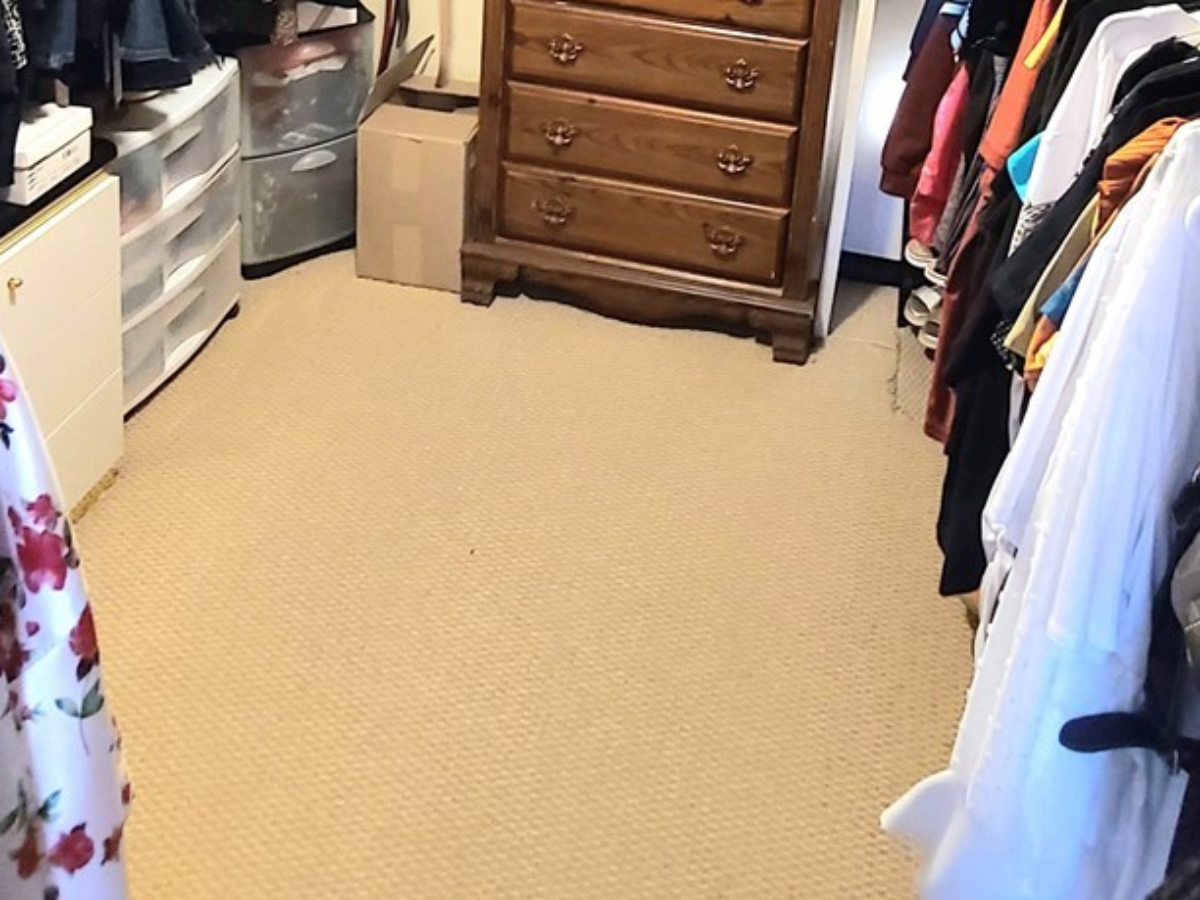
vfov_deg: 34.6
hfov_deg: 53.6
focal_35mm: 34
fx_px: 1179
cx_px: 716
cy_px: -141
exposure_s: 1/24
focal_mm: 2.2
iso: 640
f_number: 2.2
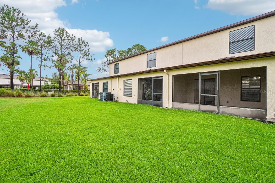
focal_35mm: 15
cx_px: 138
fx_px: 115
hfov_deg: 100.4
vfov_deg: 77.3
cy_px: 92
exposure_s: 1/30
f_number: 8
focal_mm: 10
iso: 250
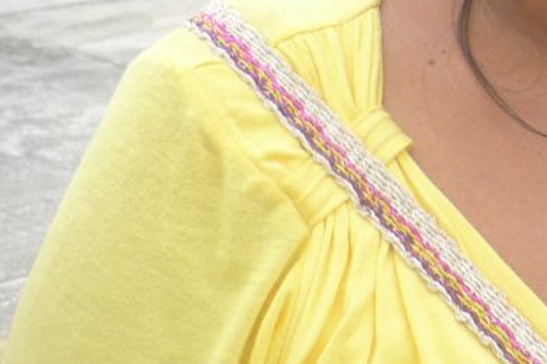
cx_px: 665
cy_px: -93
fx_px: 1382
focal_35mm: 91
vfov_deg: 14.5
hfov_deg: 20.8
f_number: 2.8
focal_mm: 5.5
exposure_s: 1/400
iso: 100
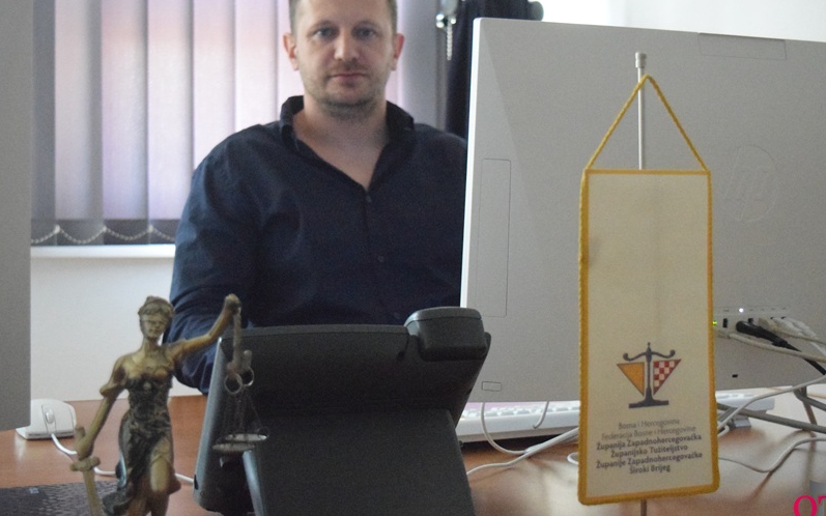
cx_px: 416
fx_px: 1252
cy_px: 234
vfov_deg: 23.3
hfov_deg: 36.5
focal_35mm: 56
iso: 12800
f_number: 4.2
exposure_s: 1/250
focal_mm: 29
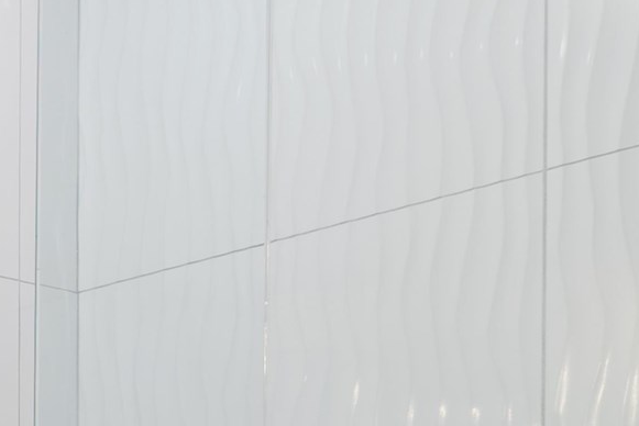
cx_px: -749
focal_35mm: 74
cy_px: 717
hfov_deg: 16.9
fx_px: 1314
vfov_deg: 16.2
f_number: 8
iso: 100
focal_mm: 14
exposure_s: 2
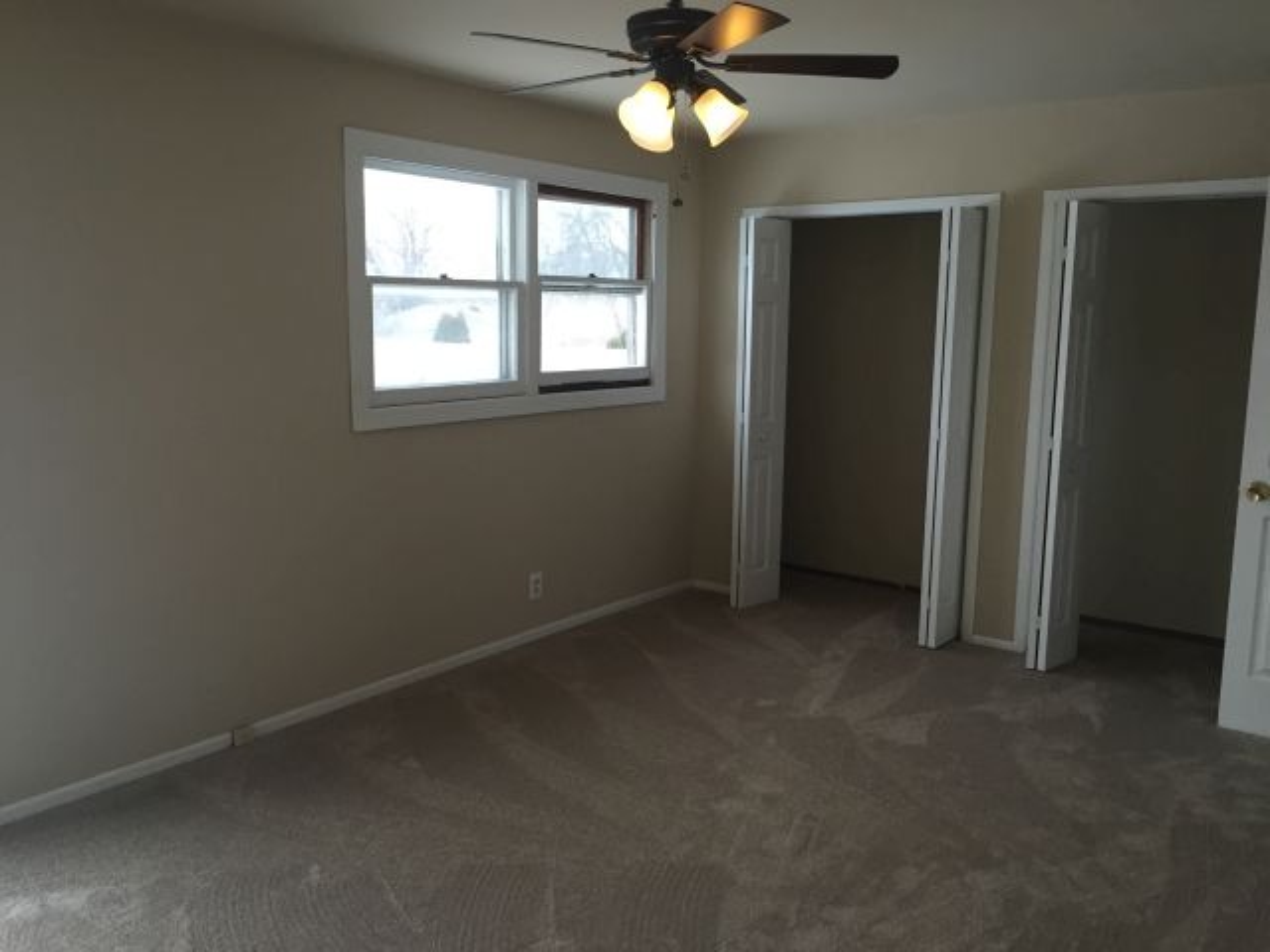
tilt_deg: -9.1
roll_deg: -0.6
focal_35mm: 29
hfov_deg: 61.7
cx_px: 635
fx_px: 1064
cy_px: 476
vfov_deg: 48.2
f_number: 2.2
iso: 40
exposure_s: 1/30
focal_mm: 4.15
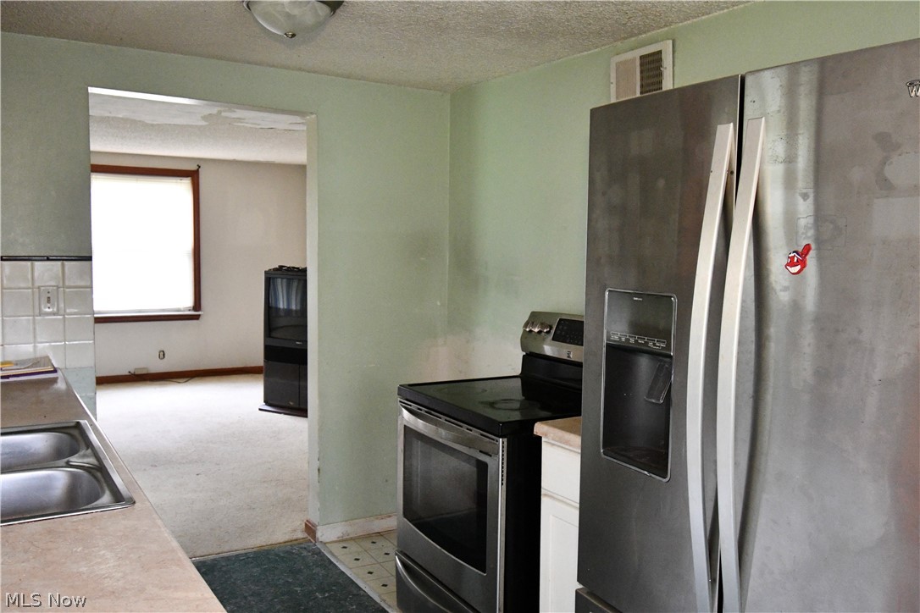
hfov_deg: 61.9
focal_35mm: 30
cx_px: 460
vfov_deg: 43.6
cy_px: 306
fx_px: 767
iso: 4500
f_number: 5.6
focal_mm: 20
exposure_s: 1/30
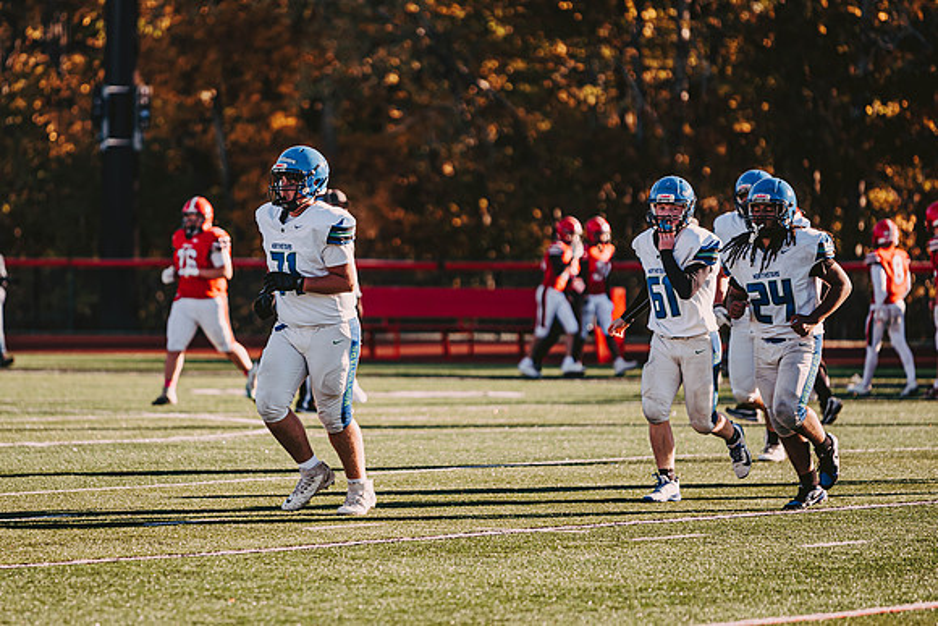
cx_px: 333
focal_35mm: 258
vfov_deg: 5.3
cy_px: 313
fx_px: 6720
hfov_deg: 8.0
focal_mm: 200
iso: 160
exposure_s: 1/640
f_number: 2.8
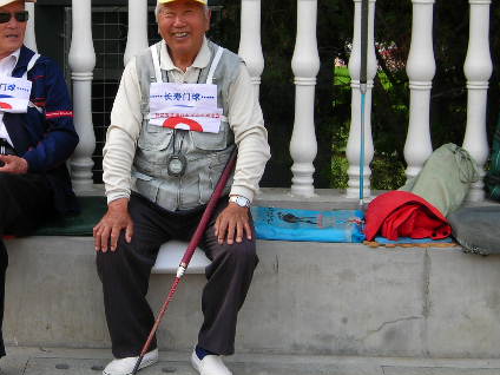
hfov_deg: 20.0
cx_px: 169
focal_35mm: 98
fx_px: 1416
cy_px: 113
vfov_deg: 15.1
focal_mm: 10.8
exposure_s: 1/142
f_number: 3.9
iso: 50
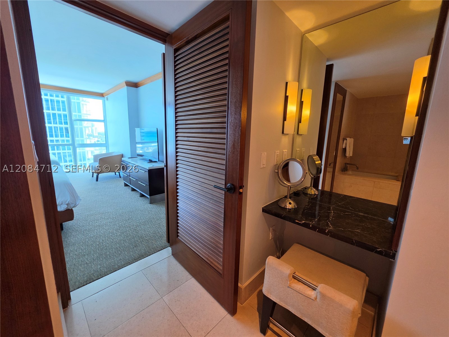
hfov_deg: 106.2
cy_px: 168
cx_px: 224
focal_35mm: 13
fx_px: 169
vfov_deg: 89.9
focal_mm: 2.2
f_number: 1.9
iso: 160
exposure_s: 1/120
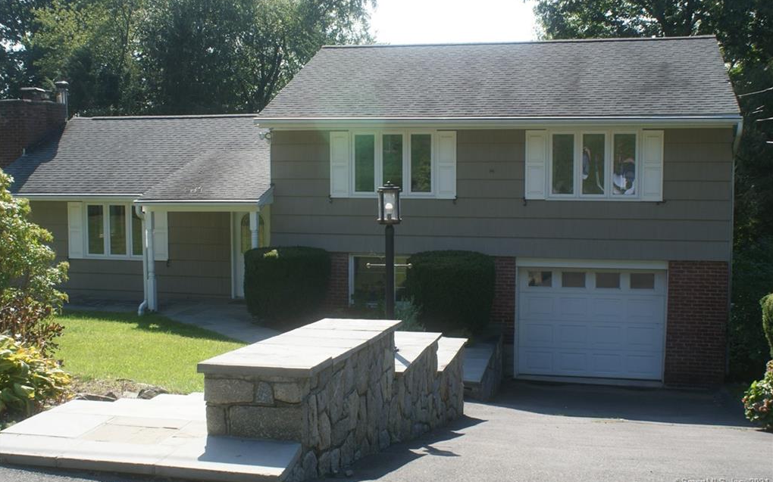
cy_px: 230
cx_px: 386
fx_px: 906
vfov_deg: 29.8
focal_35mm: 43
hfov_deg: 46.2
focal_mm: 28
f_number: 9
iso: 100
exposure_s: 1/80
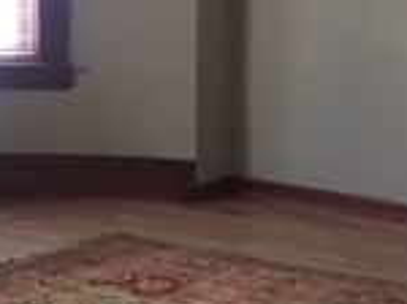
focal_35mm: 124
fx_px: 1456
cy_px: 62
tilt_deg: -7.2
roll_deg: -2.6
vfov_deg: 11.9
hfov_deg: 15.2
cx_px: 535
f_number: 2.2
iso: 64
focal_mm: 4.15
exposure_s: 1/30
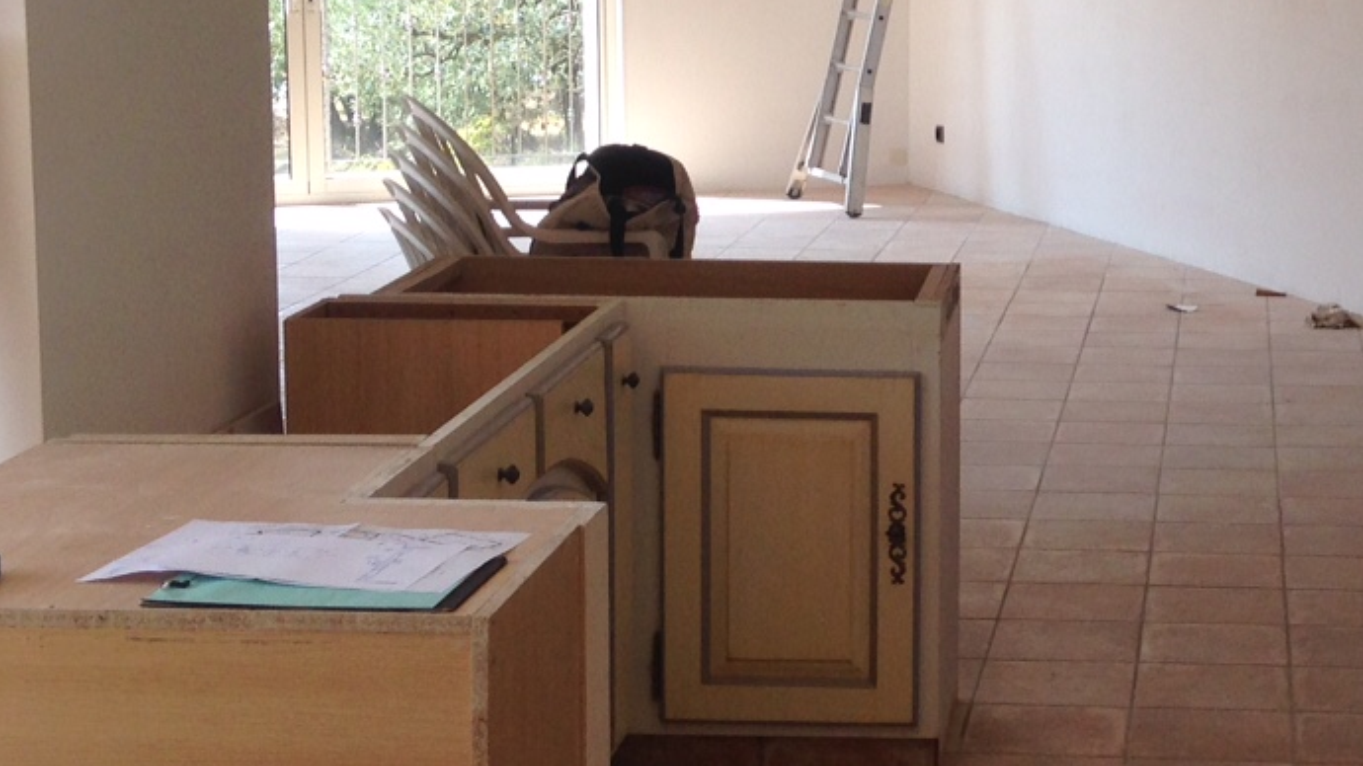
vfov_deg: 14.2
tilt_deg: -7.6
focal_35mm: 85
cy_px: 205
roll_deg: +0.0
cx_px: 1130
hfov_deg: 24.5
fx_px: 3072
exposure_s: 1/282
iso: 50
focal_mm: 4.12
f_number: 2.4
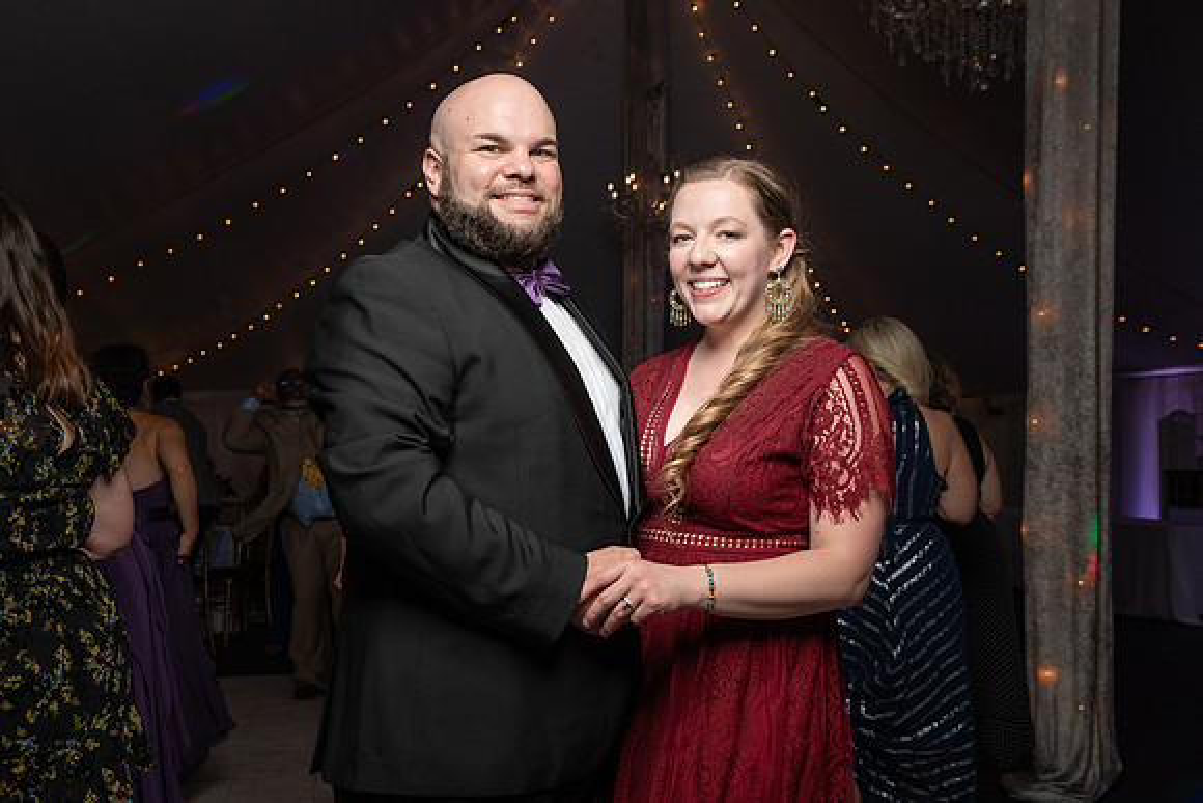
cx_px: 545
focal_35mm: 38
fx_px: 1281
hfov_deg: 50.2
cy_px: 412
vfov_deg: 34.8
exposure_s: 1/200
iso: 1600
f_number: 5.6
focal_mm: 35
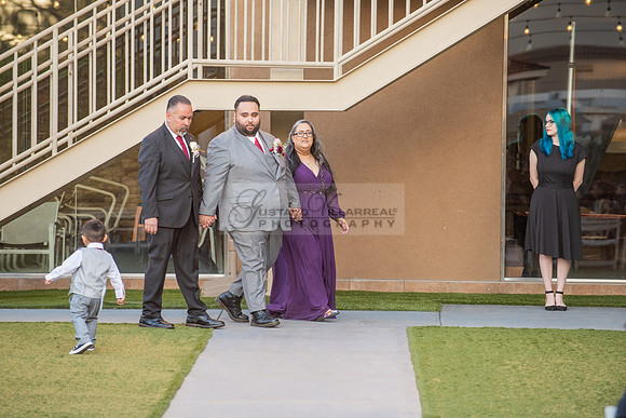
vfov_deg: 6.9
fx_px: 3478
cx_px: 313
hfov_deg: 10.3
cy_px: 209
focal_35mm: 200
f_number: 4
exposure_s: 1/320
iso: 800
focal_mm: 200
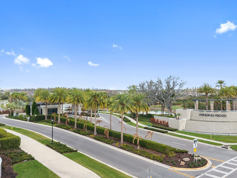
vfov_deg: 42.9
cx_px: 145
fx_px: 226
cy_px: 87
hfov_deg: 54.8
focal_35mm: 33
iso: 260
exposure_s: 1/3000
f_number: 1.8
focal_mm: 8.67
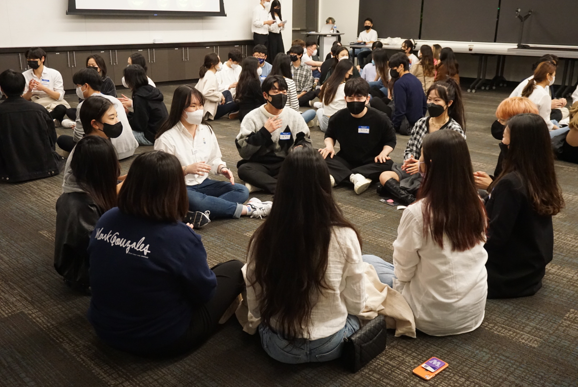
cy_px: 194
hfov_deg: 55.1
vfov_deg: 38.4
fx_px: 554
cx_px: 289
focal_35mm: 34
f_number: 4
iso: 3200
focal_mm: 23
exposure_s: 1/125
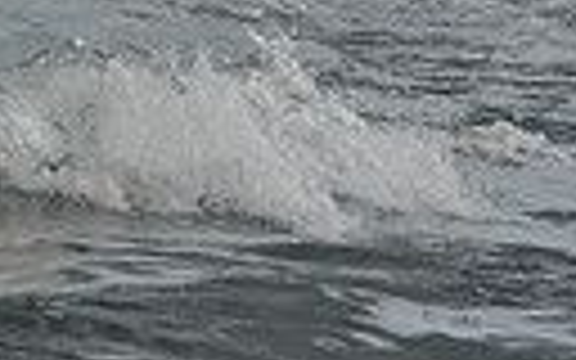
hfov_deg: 2.1
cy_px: -394
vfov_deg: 1.3
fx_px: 15933
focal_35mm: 1015
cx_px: -616
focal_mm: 220
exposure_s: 1/800
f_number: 7.1
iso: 280
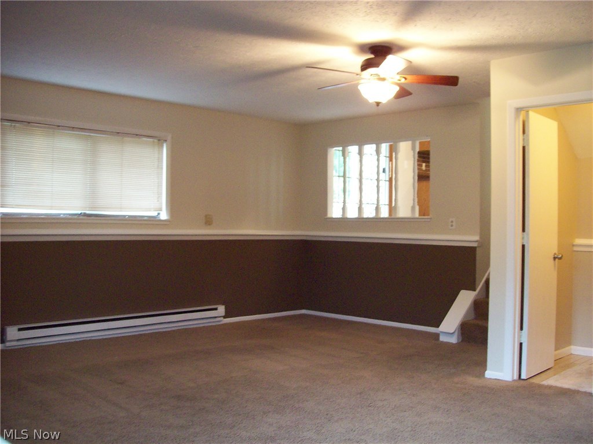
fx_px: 616
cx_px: 296
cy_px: 222
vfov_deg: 39.6
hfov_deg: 51.4
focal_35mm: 36
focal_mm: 6
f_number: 2.7
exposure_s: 1/8
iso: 160
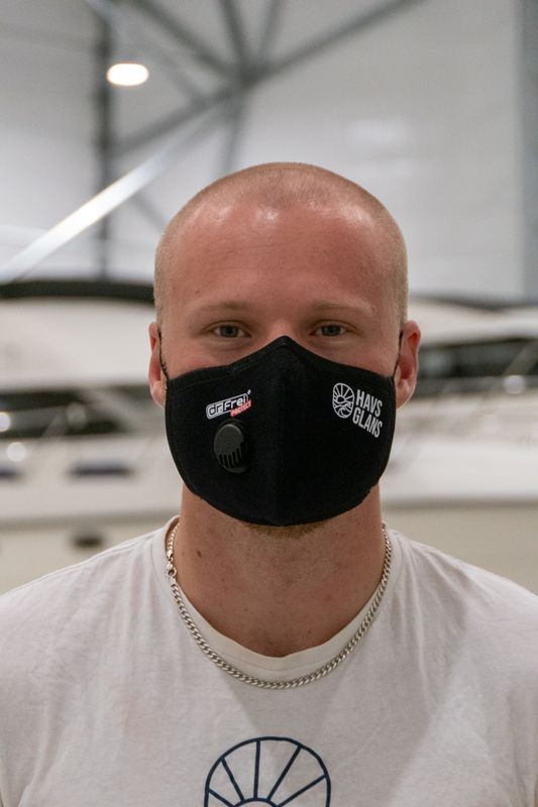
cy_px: 404
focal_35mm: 171
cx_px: 269
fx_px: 3835
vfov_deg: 12.0
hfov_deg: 8.0
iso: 3200
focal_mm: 62.9
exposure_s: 1/320
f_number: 4.3
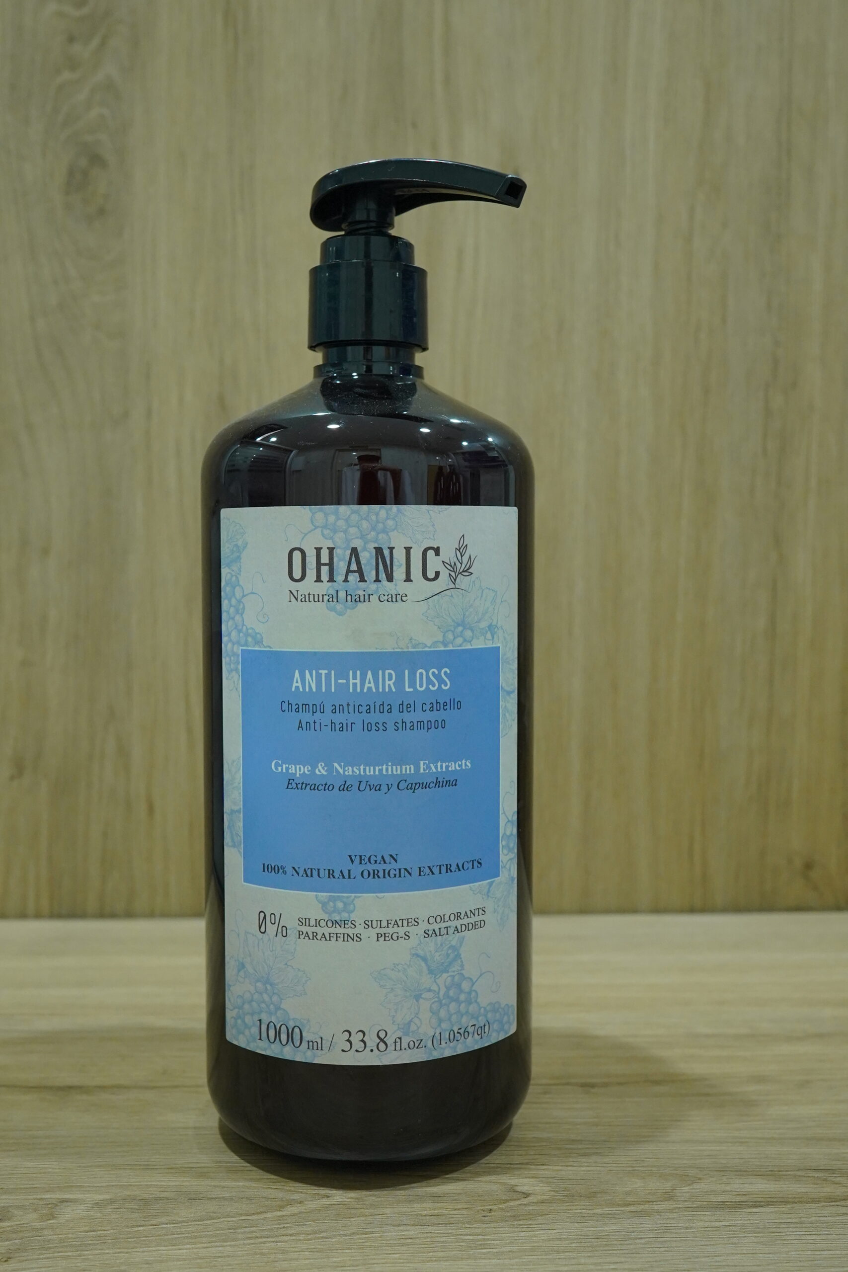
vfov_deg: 53.1
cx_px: 424
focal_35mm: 36
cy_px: 636
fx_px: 1272
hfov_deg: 36.9
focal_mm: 24
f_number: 6.3
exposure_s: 1/80
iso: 2000
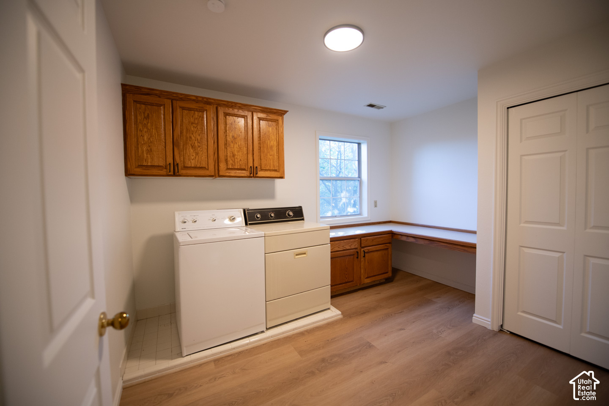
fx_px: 237
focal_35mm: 14
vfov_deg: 81.2
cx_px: 304
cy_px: 203
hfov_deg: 104.3
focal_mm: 14
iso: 800
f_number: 2.8
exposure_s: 1/125
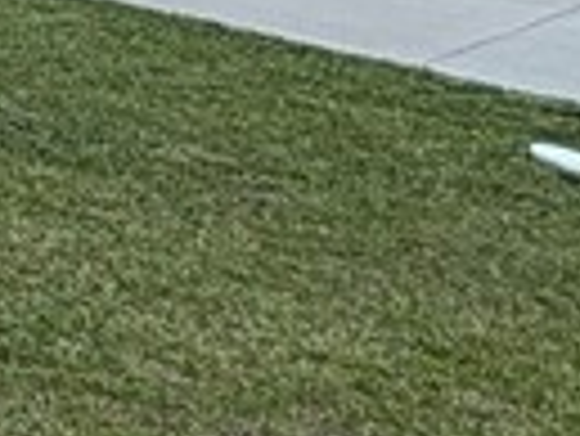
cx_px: -1120
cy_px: -279
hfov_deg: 11.4
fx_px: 1862
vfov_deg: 12.5
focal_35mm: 111
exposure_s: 1/968
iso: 50
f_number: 2.2
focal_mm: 2.22
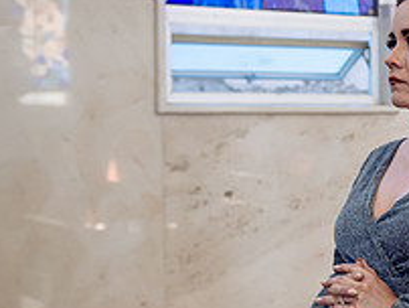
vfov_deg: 14.8
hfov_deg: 18.0
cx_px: 567
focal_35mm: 100
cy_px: 179
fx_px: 1183
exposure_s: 1/100
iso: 400
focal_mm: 35
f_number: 4
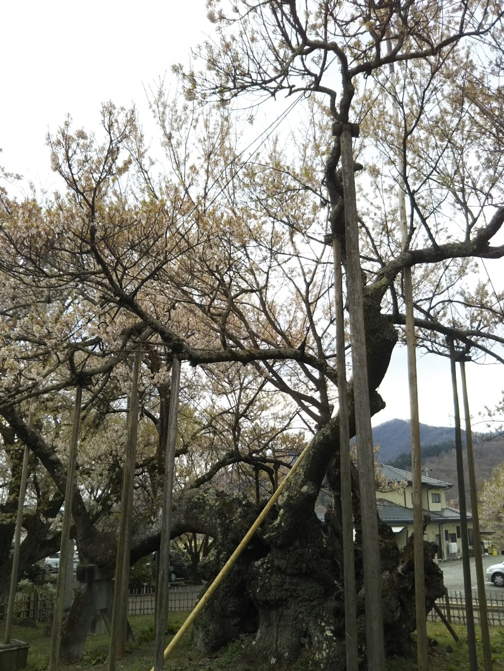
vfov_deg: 58.3
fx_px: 602
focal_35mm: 31
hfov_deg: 45.4
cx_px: 255
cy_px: 343
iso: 25
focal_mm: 4
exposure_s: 1/225
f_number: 2.2
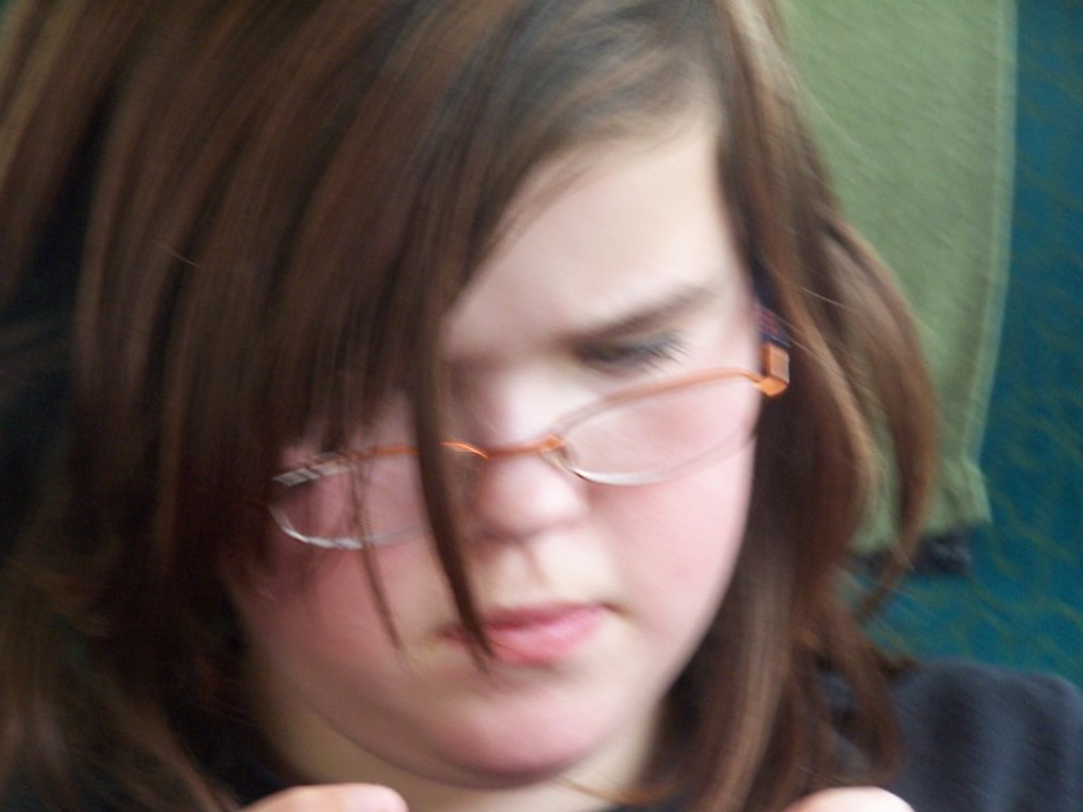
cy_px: 406
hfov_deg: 14.2
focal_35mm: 139
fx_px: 4349
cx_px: 542
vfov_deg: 10.7
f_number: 3.2
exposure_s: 1/20
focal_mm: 23.1
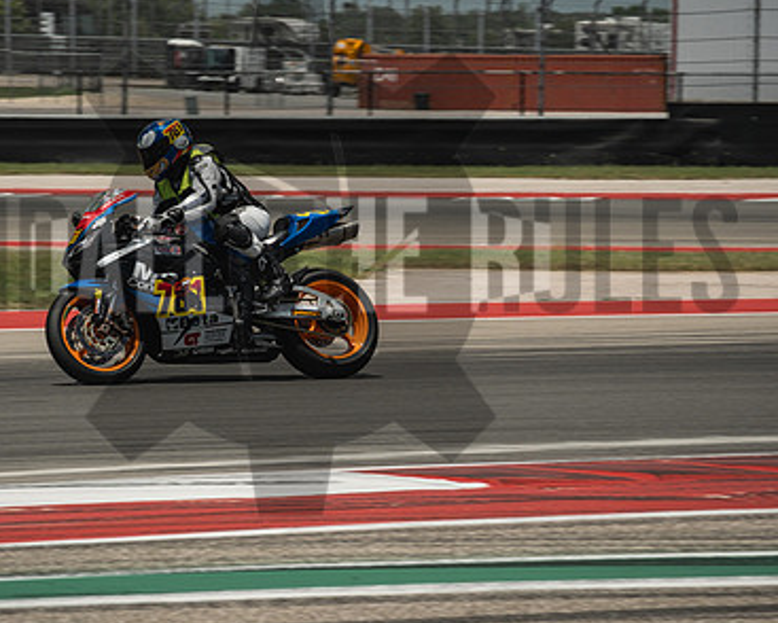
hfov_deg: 6.6
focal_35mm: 295
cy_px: 257
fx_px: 6796
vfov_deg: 5.3
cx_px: 290
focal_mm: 132.9
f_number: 8
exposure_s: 1/400
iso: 160
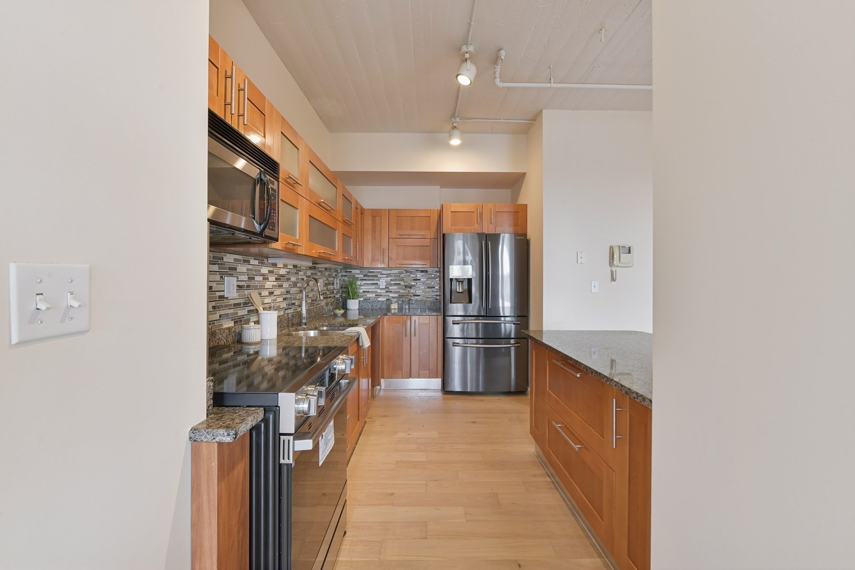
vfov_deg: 77.3
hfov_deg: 100.4
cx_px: 428
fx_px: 356
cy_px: 285
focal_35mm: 15
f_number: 9
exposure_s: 1/15
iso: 640
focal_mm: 15
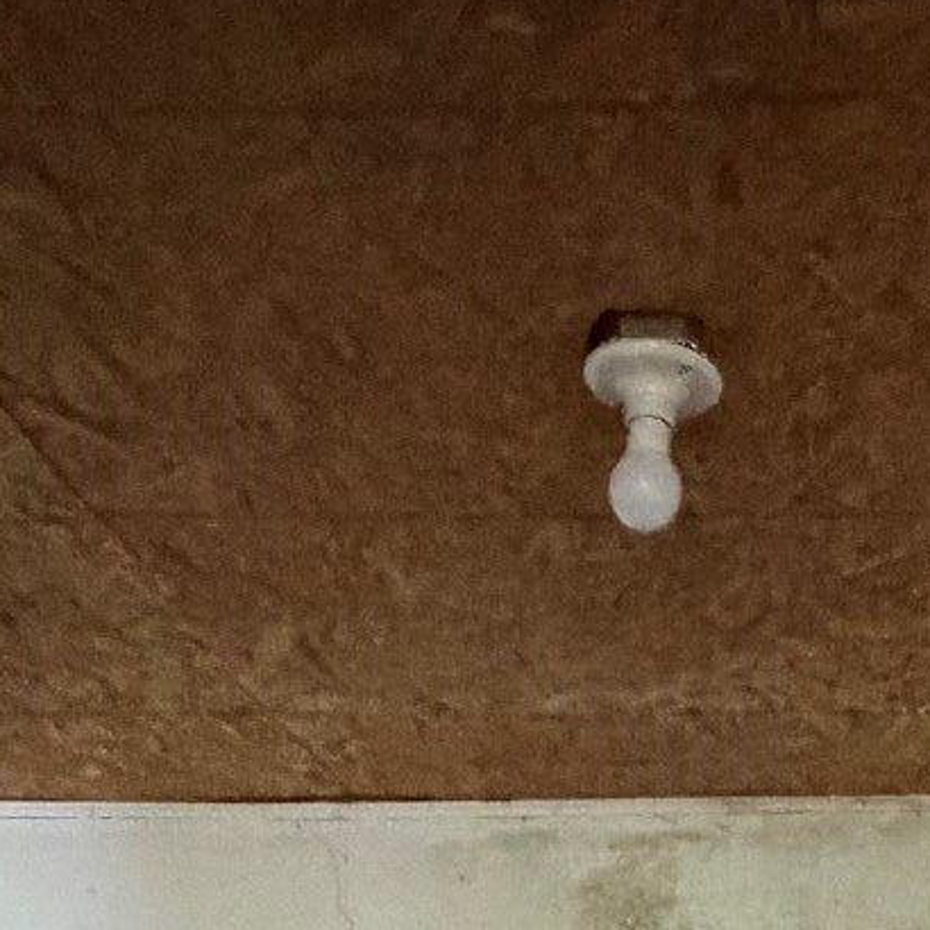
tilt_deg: -6.1
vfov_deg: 22.7
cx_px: 705
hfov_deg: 29.1
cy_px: 1477
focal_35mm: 58
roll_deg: -1.2
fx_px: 1763
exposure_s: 1/37
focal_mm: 2.22
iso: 1600
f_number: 2.2
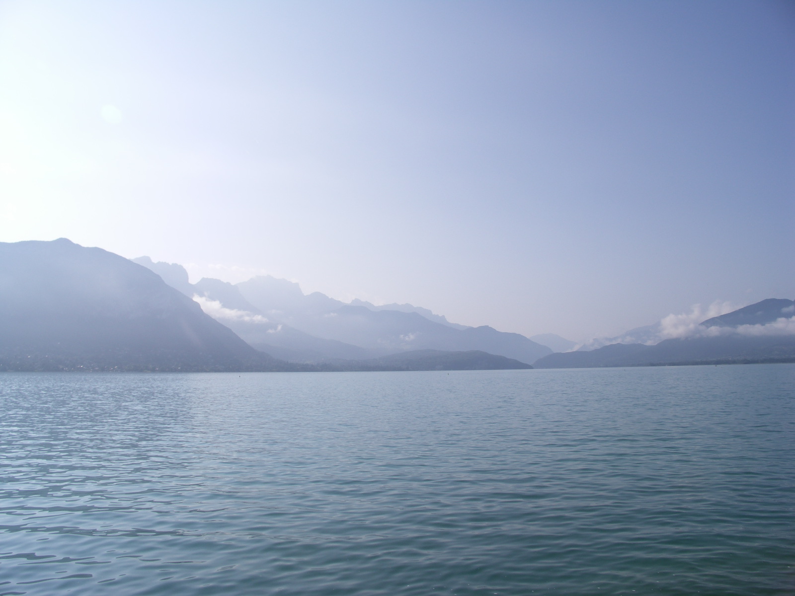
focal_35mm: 22
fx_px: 505
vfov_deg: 61.1
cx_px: 398
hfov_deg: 76.4
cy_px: 298
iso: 50
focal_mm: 5.8
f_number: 5.6
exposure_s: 1/500
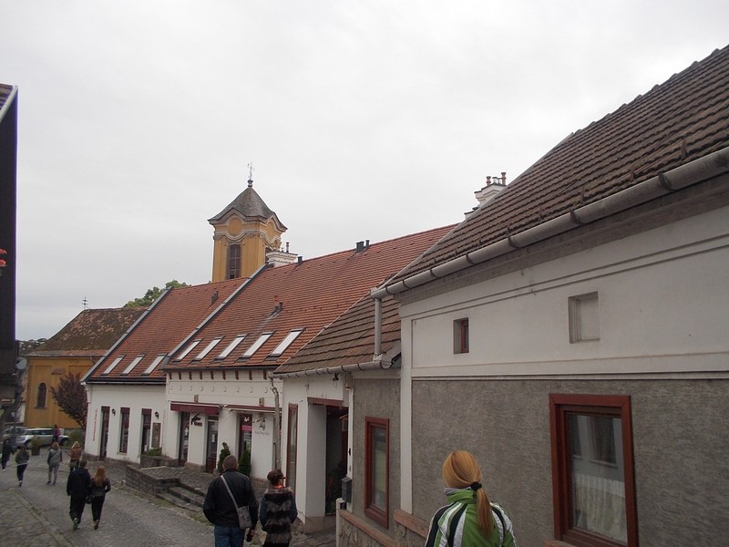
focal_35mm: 29
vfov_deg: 48.2
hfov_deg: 61.7
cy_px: 274
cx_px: 364
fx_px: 611
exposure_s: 1/400
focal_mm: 4.1
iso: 80
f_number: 3.3
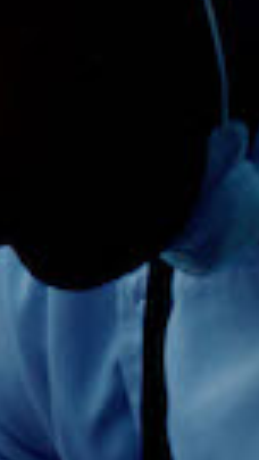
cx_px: 167
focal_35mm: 295
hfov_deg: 4.1
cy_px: 17
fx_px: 3599
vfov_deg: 7.3
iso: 400
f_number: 2.8
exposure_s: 1/60
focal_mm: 42
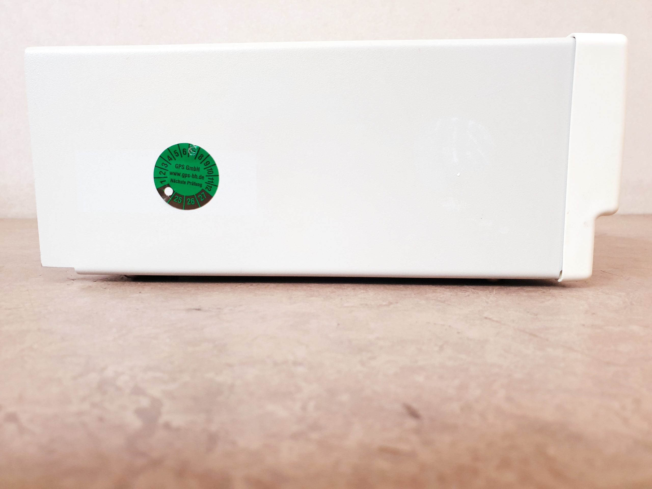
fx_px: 490
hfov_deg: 67.3
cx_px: 326
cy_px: 244
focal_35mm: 26
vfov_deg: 53.1
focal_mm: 4.3
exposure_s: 1/33
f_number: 2.4
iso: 320
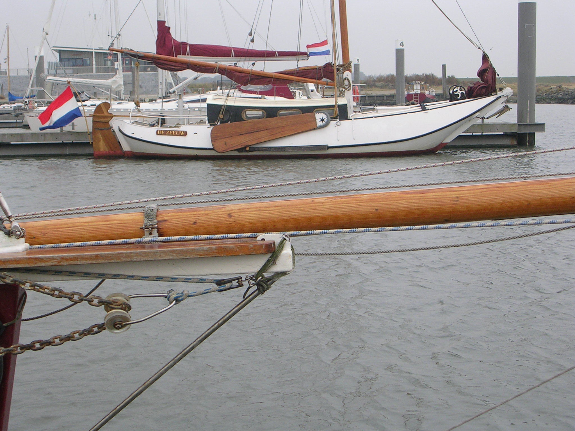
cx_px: 288
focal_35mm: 72
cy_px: 216
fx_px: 1196
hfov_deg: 27.0
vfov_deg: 20.4
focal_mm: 10.9
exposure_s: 1/202
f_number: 3.7
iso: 50
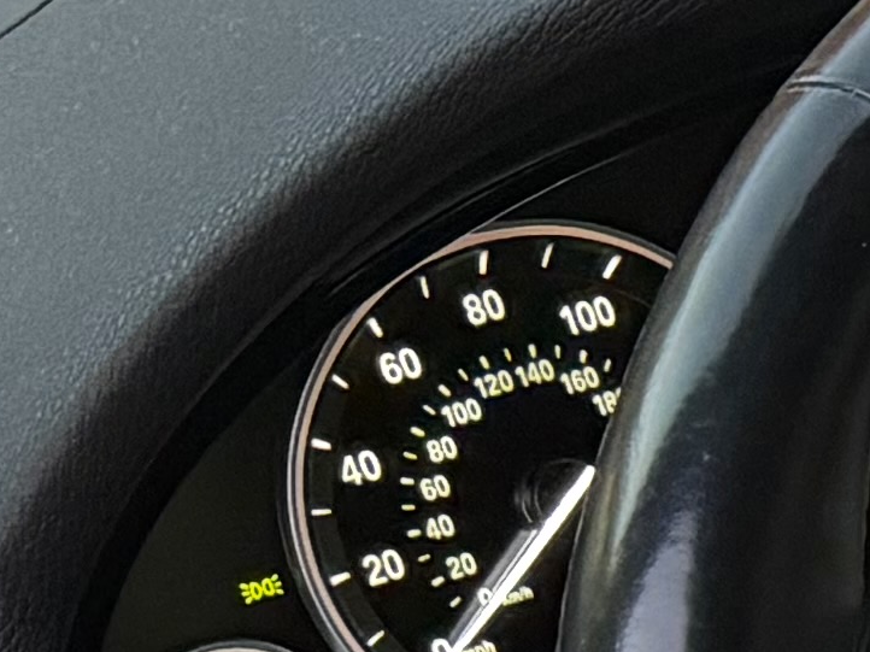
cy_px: 1540
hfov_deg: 8.7
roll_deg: +0.5
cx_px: 2558
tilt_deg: -31.8
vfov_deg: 7.3
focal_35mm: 190
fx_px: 4774
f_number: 1.78
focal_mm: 6.76
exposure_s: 1/44
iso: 800
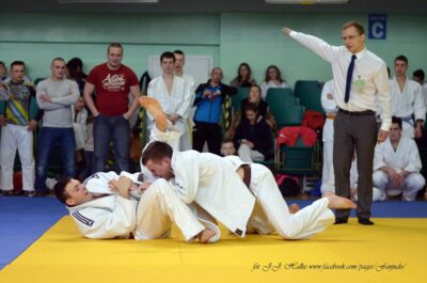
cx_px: 214
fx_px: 888
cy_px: 142
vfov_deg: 18.1
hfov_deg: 27.0
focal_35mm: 75
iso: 1000
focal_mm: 50
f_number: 2
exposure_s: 1/1250
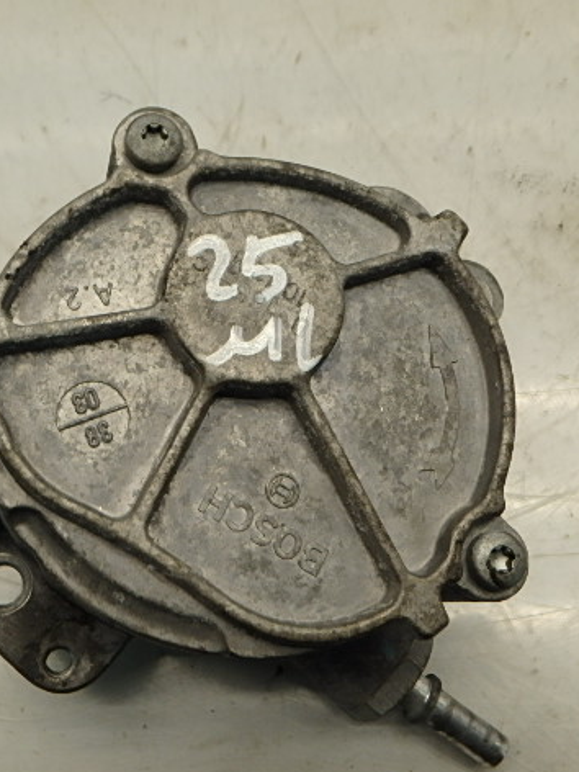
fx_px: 937
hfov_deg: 34.2
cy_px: 391
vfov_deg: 44.8
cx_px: 229
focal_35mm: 42
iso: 200
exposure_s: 1/40
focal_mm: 5.6
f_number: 4.7
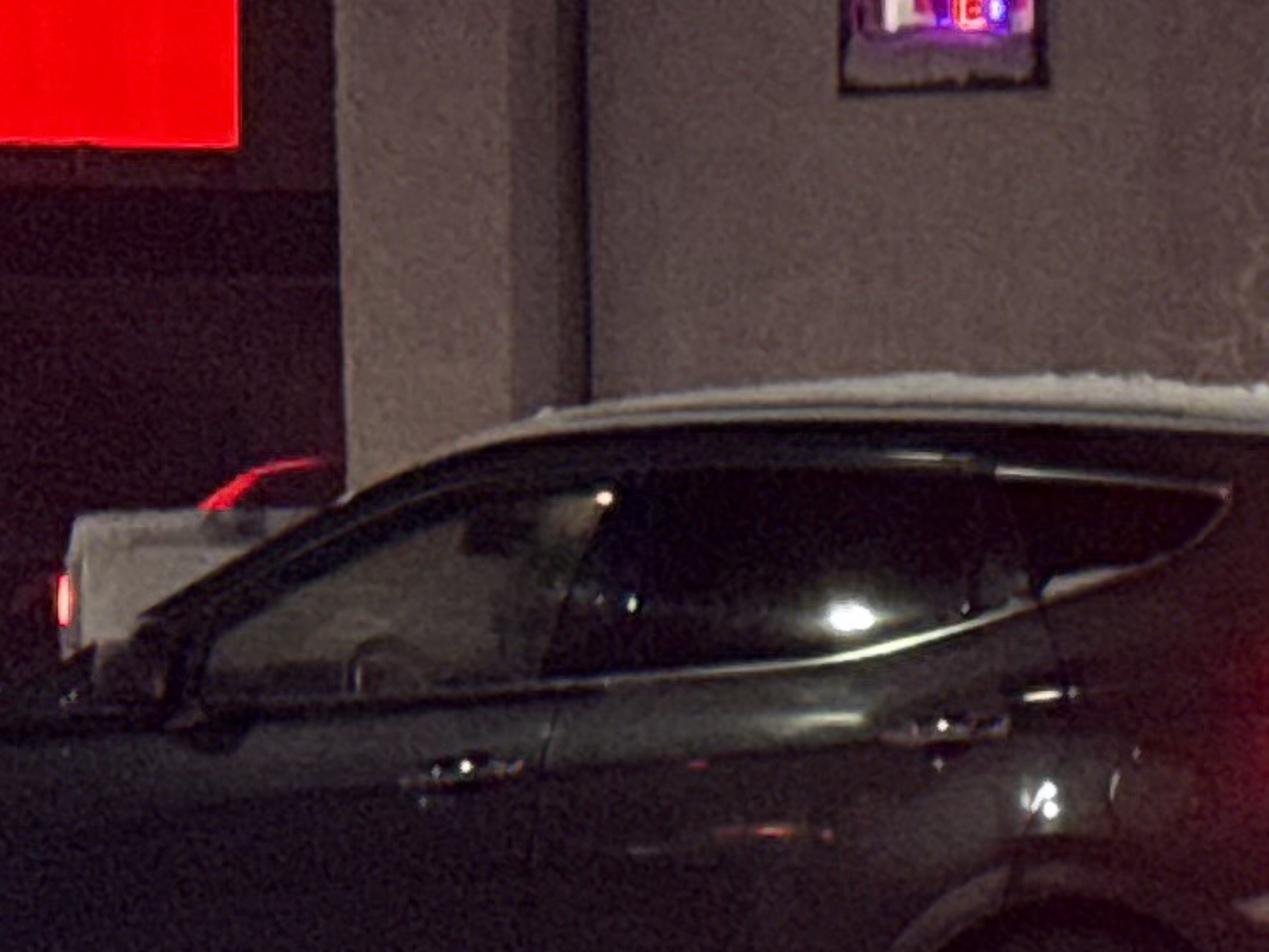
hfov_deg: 7.3
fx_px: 9531
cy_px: 322
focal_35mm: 260
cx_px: 2732
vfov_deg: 5.7
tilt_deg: +0.1
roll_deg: +1.1
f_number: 1.78
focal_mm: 6.76
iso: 500
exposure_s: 1/40
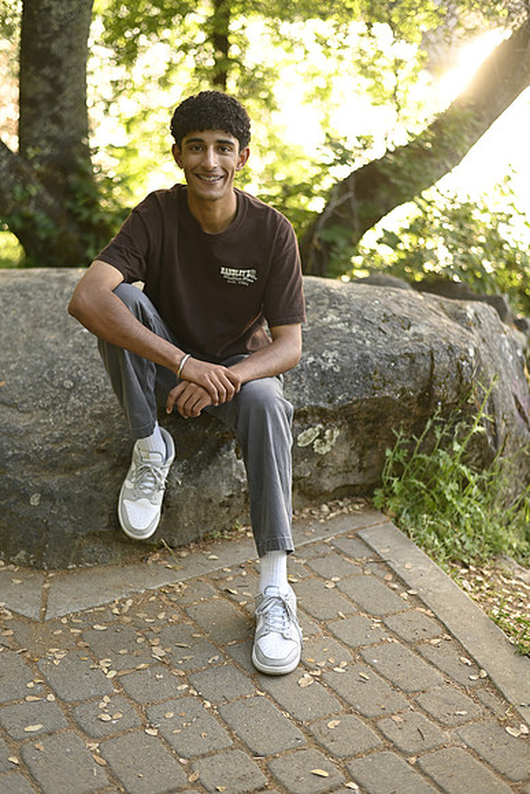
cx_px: 265
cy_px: 397
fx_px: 1103
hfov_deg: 27.0
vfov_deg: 39.6
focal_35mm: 50
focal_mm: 50
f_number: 2.2
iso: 125
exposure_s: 1/200
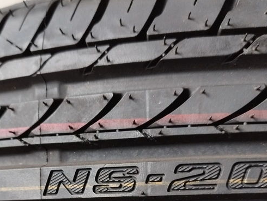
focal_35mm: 51
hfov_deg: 37.2
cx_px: 97
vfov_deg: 27.3
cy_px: 190
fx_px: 394
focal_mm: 5.95
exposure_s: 1/33.3
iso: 350
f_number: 1.89
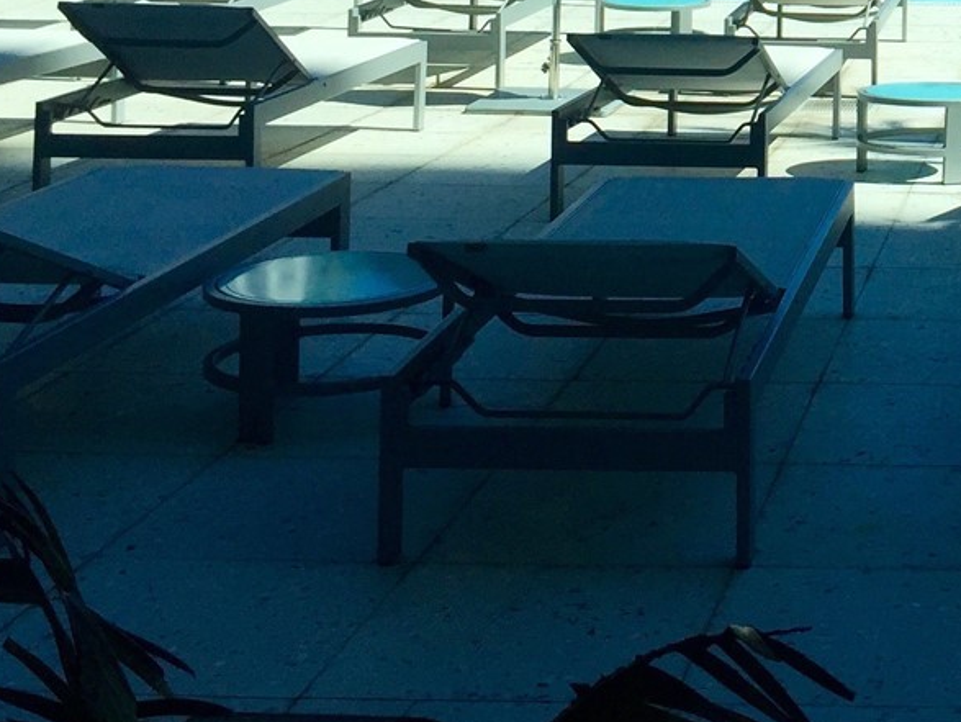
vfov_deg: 17.6
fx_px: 2195
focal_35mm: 79
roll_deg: -0.5
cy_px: -196
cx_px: 1130
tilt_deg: -2.2
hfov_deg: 22.8
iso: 32
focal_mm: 4.15
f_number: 2.2
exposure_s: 1/2083
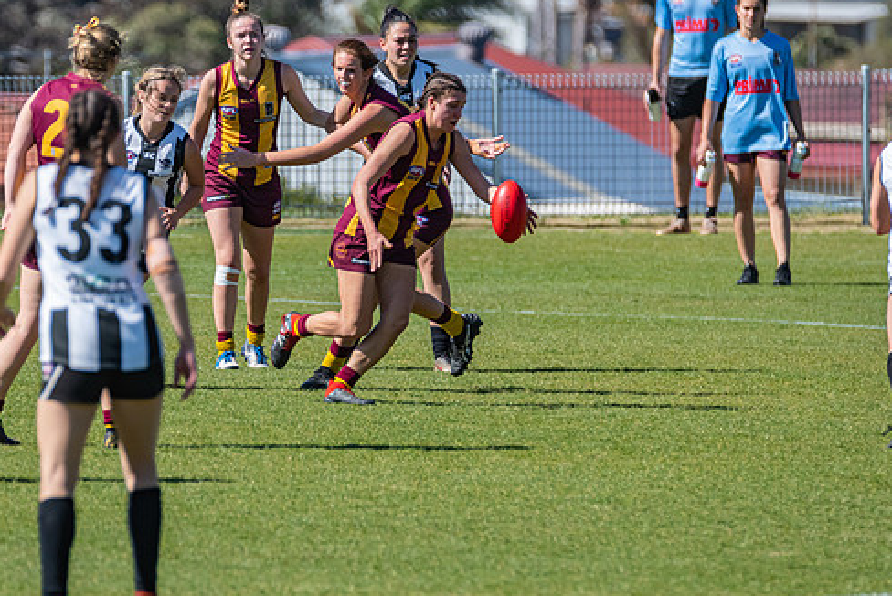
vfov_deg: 1.6
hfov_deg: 2.4
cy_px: 246
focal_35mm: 843
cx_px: 429
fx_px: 20899
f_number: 8
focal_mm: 460
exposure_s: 1/3200
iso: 800
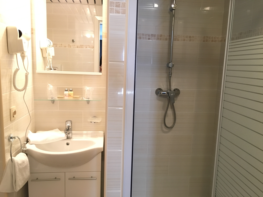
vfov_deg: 48.2
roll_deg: -2.2
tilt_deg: -9.6
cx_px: 132
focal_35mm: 29
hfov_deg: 61.7
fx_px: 220
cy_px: 98
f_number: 2.2
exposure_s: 1/33
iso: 200
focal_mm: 4.15
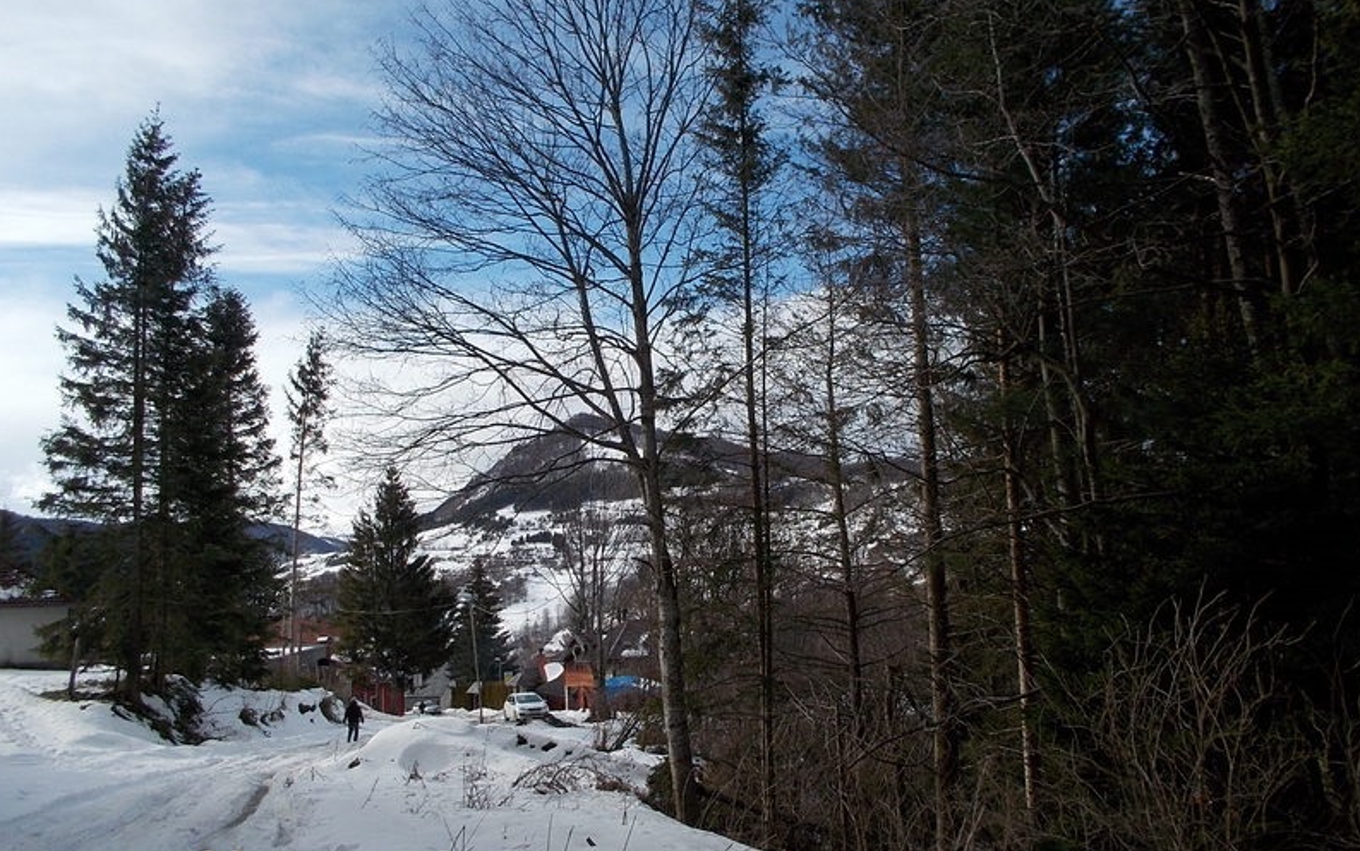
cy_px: 450
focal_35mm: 31
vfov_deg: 40.6
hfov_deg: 61.2
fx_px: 1149
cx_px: 683
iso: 80
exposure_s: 1/1000
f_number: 3.3
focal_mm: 4.1
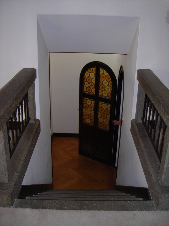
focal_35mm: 38
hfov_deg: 37.7
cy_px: 113
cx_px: 84
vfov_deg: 49.0
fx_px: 247
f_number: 3.2
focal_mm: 6.3
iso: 63
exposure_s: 1/60.1
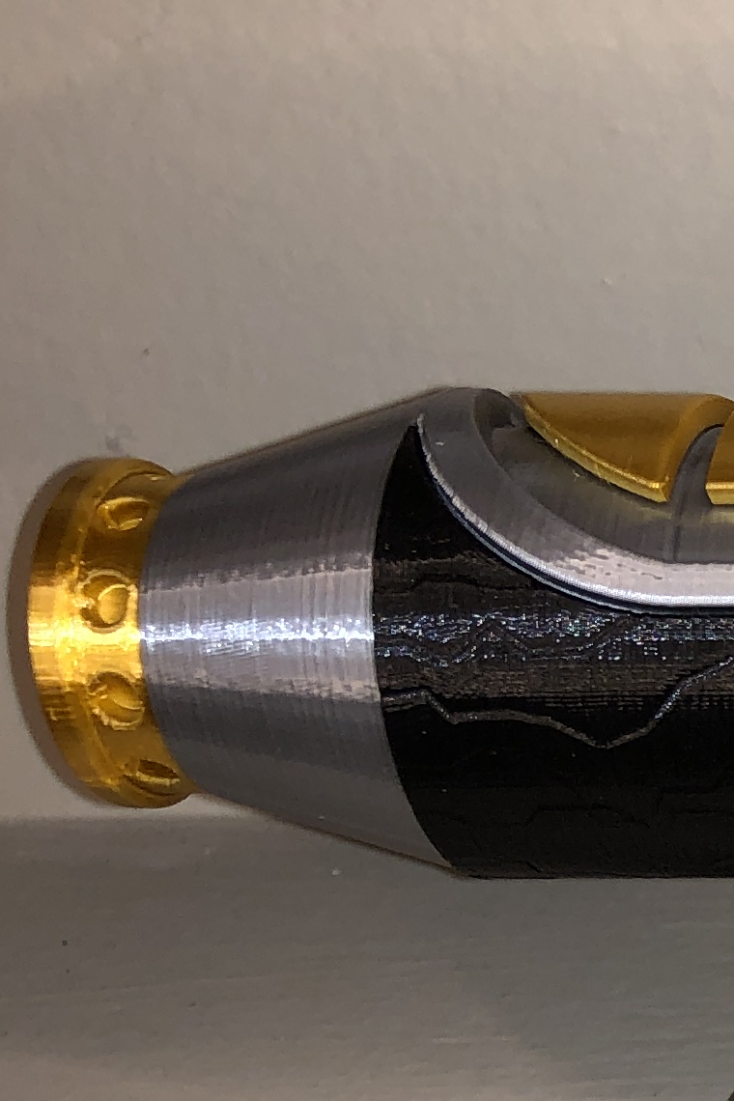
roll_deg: +1.8
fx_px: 3150
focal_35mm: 103
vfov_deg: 19.4
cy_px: 1014
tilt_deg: -27.6
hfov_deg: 11.2
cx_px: 1747
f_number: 1.8
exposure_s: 1/35
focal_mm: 4
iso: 20
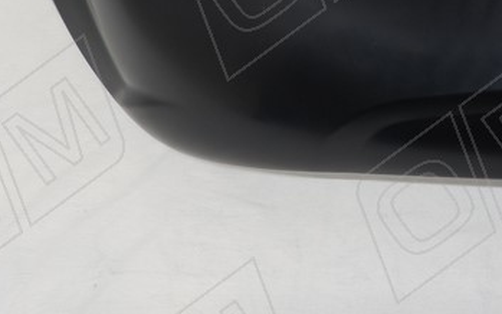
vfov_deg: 15.2
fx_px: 1149
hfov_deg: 20.0
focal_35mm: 84
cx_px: 826
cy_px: -9
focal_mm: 16
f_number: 3.5
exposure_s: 1/34
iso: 320
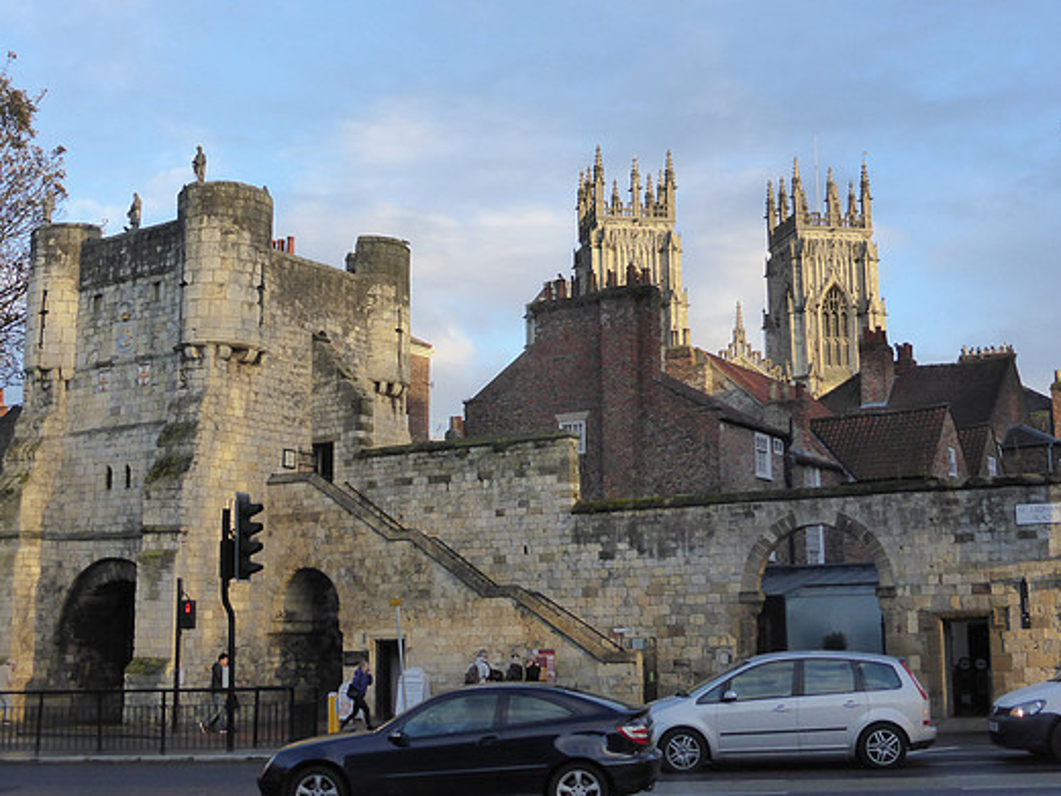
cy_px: 413
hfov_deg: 39.7
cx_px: 537
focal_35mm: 48
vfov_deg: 30.3
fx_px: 1471
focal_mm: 7.4
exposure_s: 1/250
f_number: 3.9
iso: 200
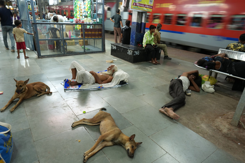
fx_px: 163
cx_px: 122
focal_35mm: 24
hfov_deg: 73.7
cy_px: 82
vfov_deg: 53.1
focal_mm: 24
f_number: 5
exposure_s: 1/10
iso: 640
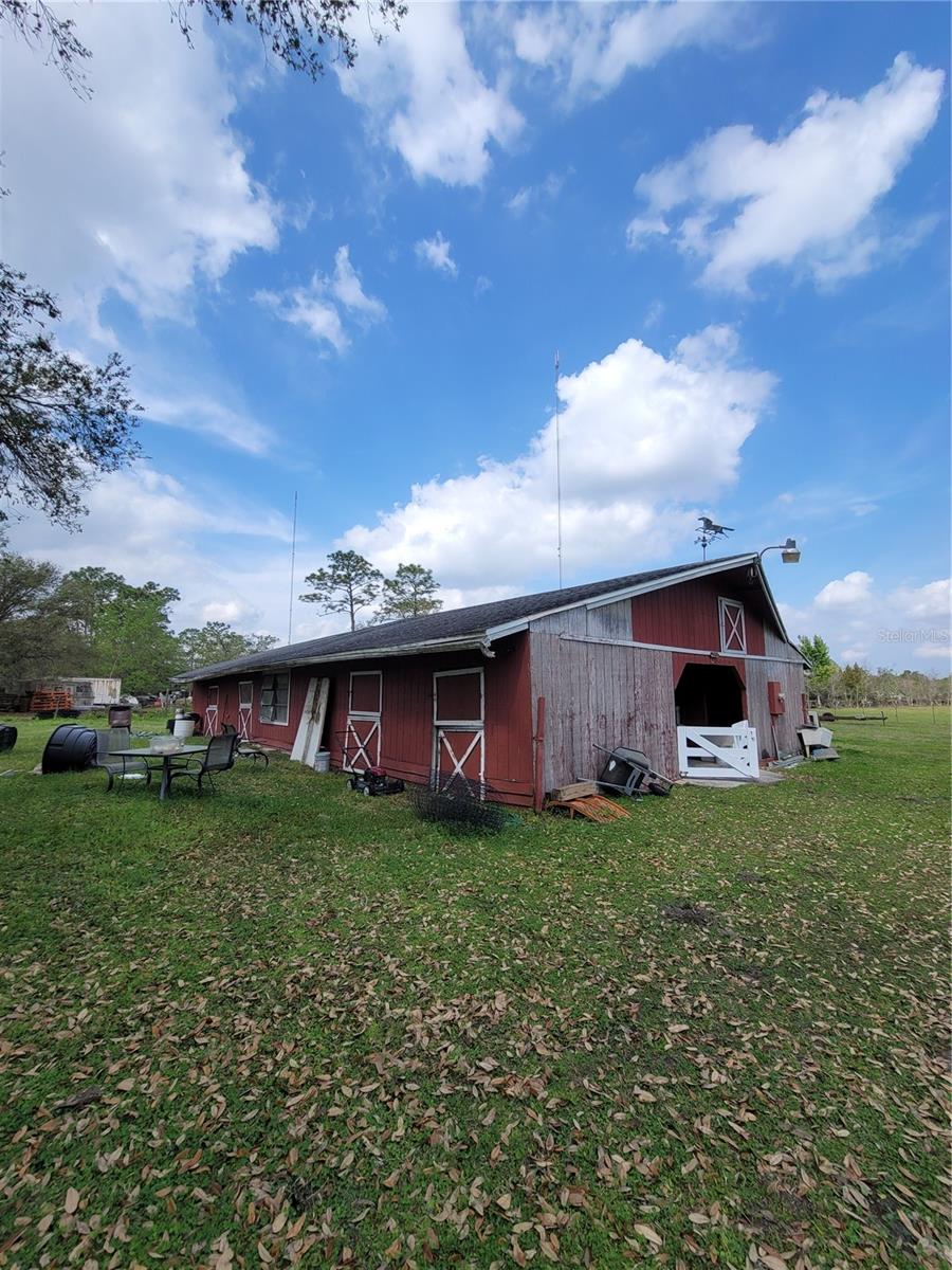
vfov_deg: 106.2
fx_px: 477
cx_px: 476
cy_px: 635
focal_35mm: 13
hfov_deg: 89.9
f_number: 2.2
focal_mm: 2.2
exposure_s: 1/1509
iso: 64
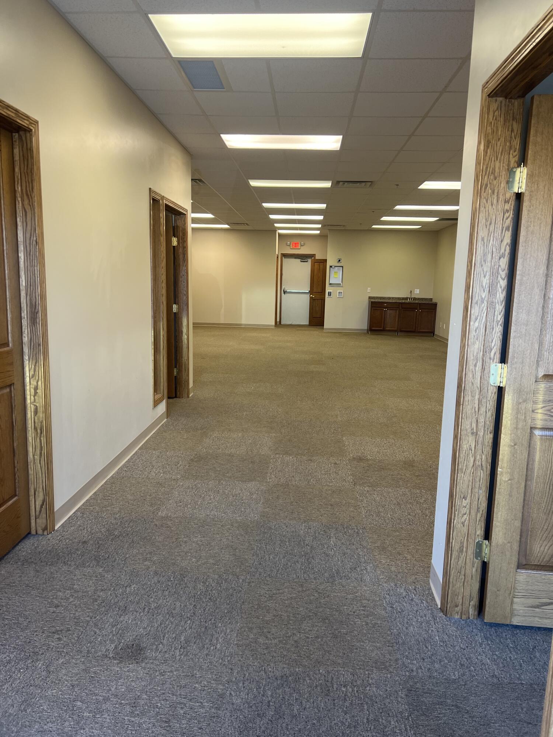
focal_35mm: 26
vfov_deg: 67.3
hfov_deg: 53.1
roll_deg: -0.9
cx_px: 276
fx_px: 554
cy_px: 368
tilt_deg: -8.2
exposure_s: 1/120
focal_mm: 5.7
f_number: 1.5
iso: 125
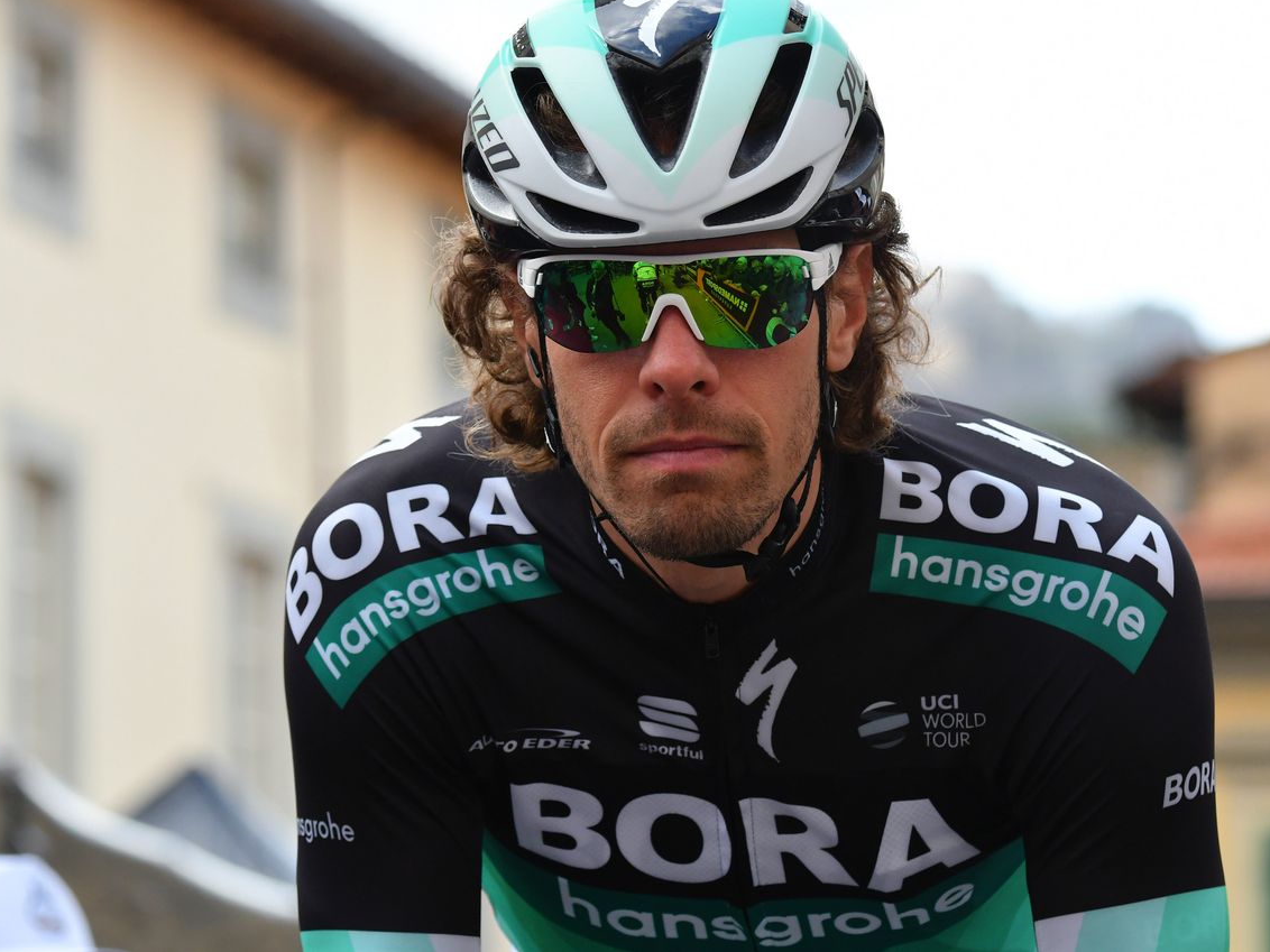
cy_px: 475
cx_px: 706
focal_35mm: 261
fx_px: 9576
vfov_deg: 5.7
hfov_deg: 7.6
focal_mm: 160
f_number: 8
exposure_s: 1/1000
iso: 1250
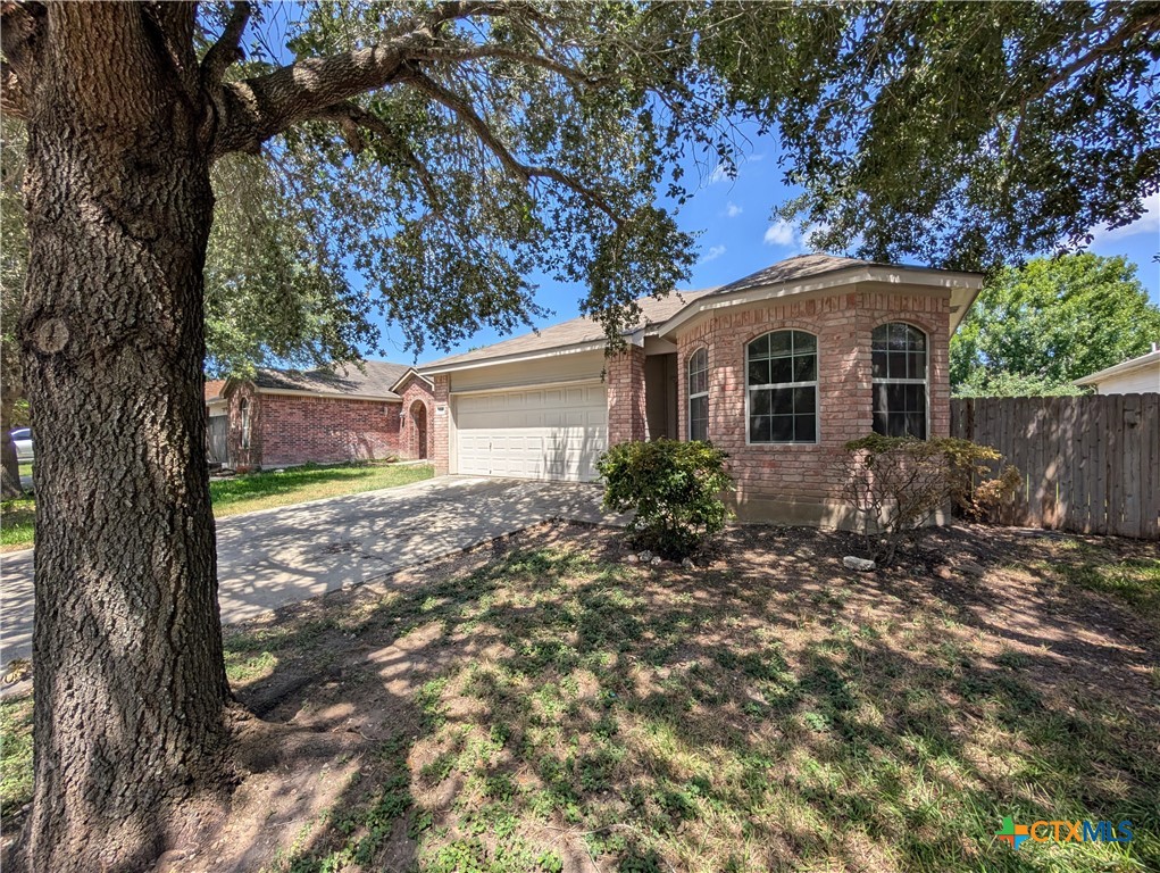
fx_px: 403
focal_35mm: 12
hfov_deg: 110.5
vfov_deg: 94.6
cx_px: 580
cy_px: 436
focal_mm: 2.02
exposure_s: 1/1828
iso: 50
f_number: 1.7
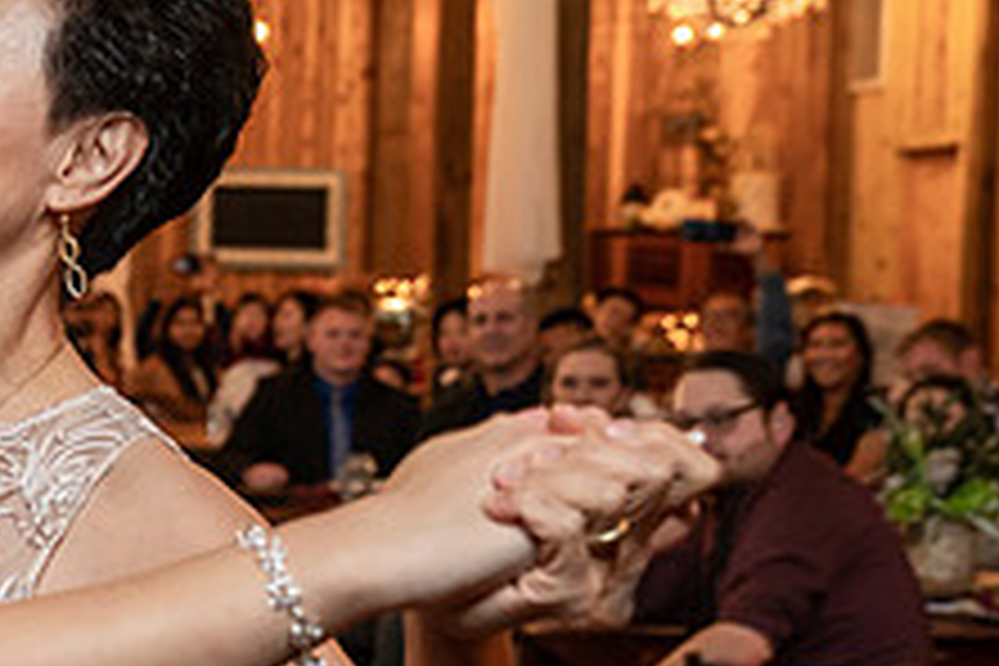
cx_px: -171
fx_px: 2581
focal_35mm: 93
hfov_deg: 20.6
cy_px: 430
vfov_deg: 14.7
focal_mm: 35
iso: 2000
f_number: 4
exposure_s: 1/100
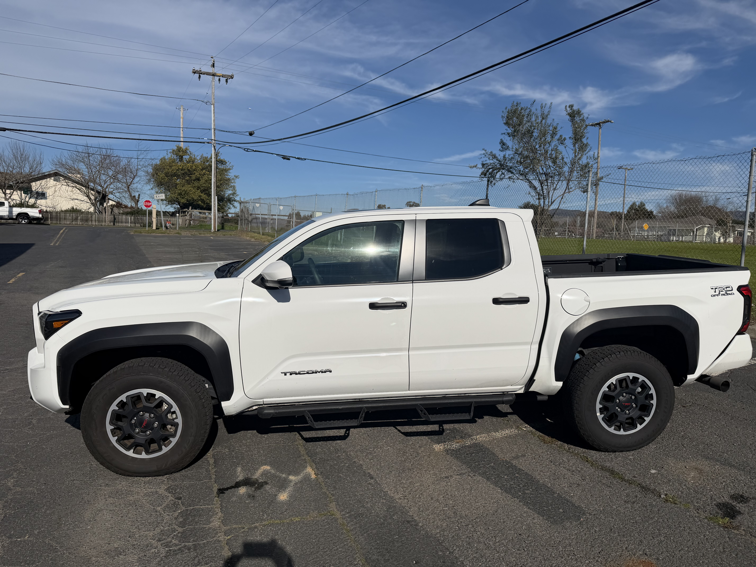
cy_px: 284
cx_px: 378
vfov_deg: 56.8
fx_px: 524
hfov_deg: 71.6
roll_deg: -3.1
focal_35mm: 24
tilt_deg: -4.3
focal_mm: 6.76
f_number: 1.78
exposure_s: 1/14286
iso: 80
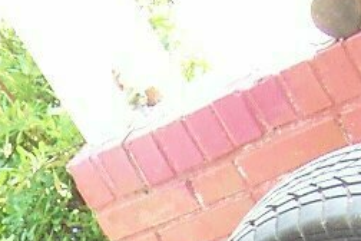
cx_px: 100
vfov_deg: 7.0
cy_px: 628
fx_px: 1835
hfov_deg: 11.2
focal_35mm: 183
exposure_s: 1/60
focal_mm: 5.6
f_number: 2.8
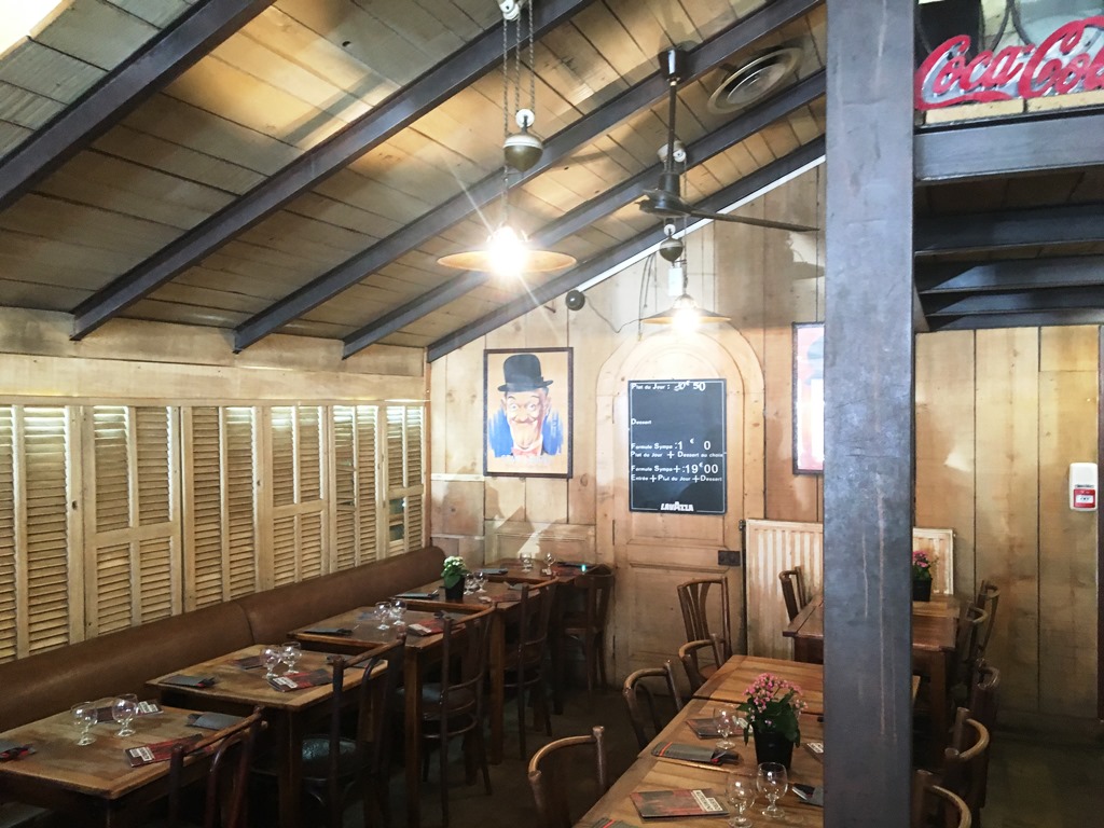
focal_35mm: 29
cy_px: 414
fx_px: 925
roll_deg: -0.2
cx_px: 552
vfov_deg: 48.2
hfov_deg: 61.7
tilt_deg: -0.8
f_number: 2.2
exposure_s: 1/33
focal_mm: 4.15
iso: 200
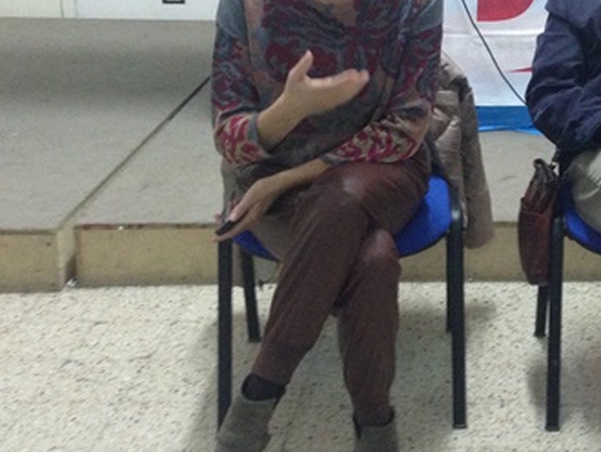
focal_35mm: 64
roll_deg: -1.2
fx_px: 1112
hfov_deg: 29.2
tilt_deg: -18.1
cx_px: 525
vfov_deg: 22.8
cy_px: 131
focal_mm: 4.12
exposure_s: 1/20
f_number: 2.4
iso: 320
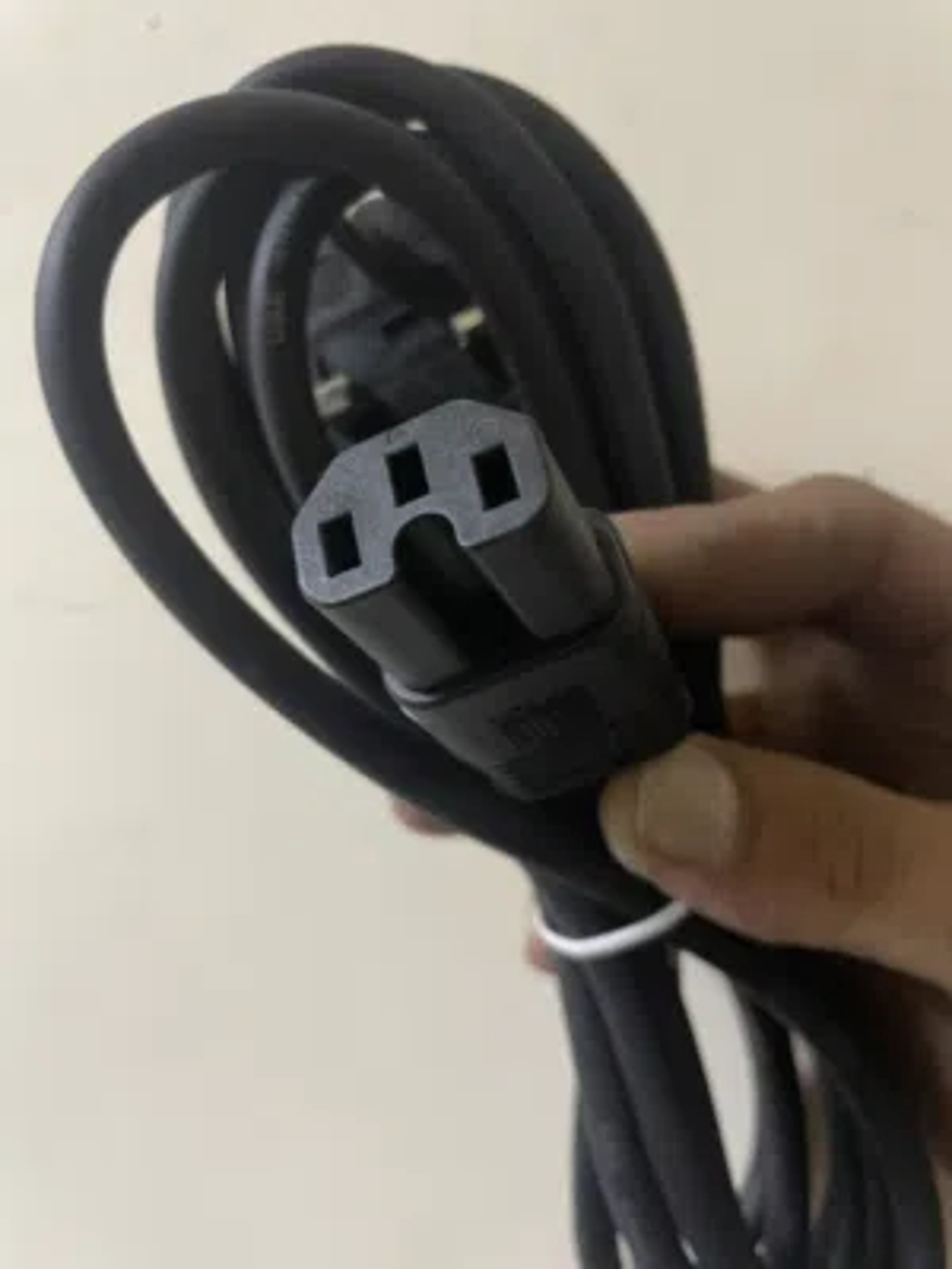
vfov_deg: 67.3
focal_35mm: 26
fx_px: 953
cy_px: 634
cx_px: 476
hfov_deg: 53.1
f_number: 1.6
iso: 640
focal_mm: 4.2
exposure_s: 1/25
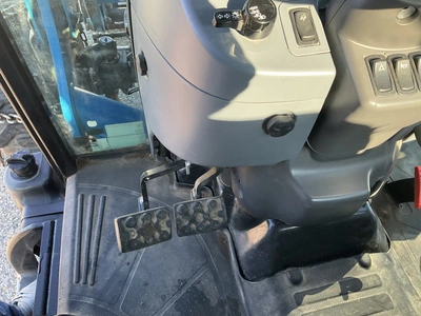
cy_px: 158
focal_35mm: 29
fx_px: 353
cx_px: 210
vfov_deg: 48.2
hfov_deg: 61.7
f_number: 1.8
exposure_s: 1/122
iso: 40
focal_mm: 3
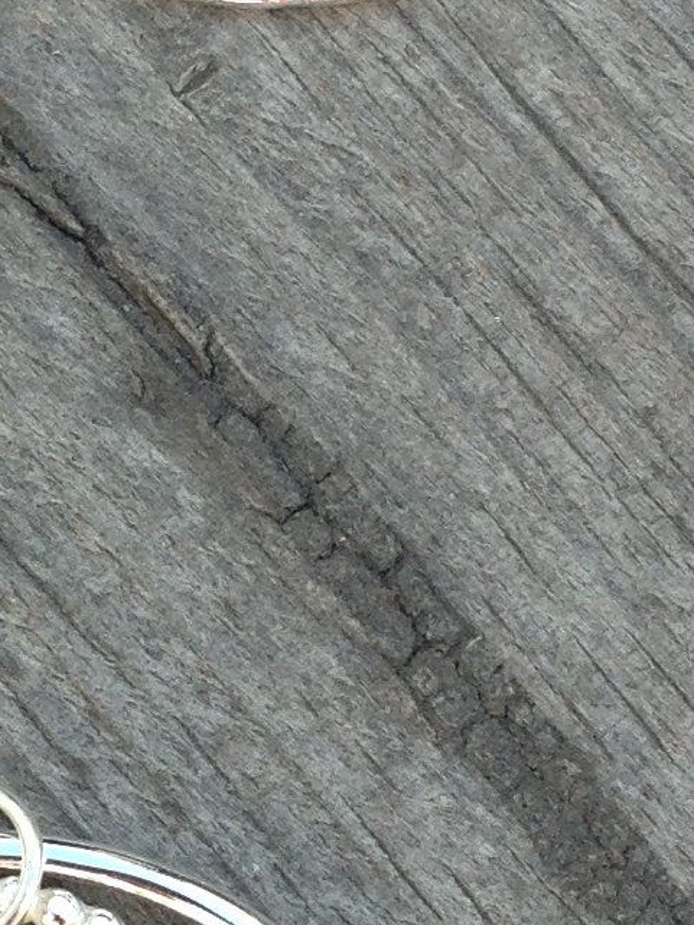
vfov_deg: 11.8
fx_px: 4489
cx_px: 287
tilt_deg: -72.5
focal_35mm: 168
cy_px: 537
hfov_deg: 8.8
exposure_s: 1/238
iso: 50
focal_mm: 4.12
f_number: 2.4
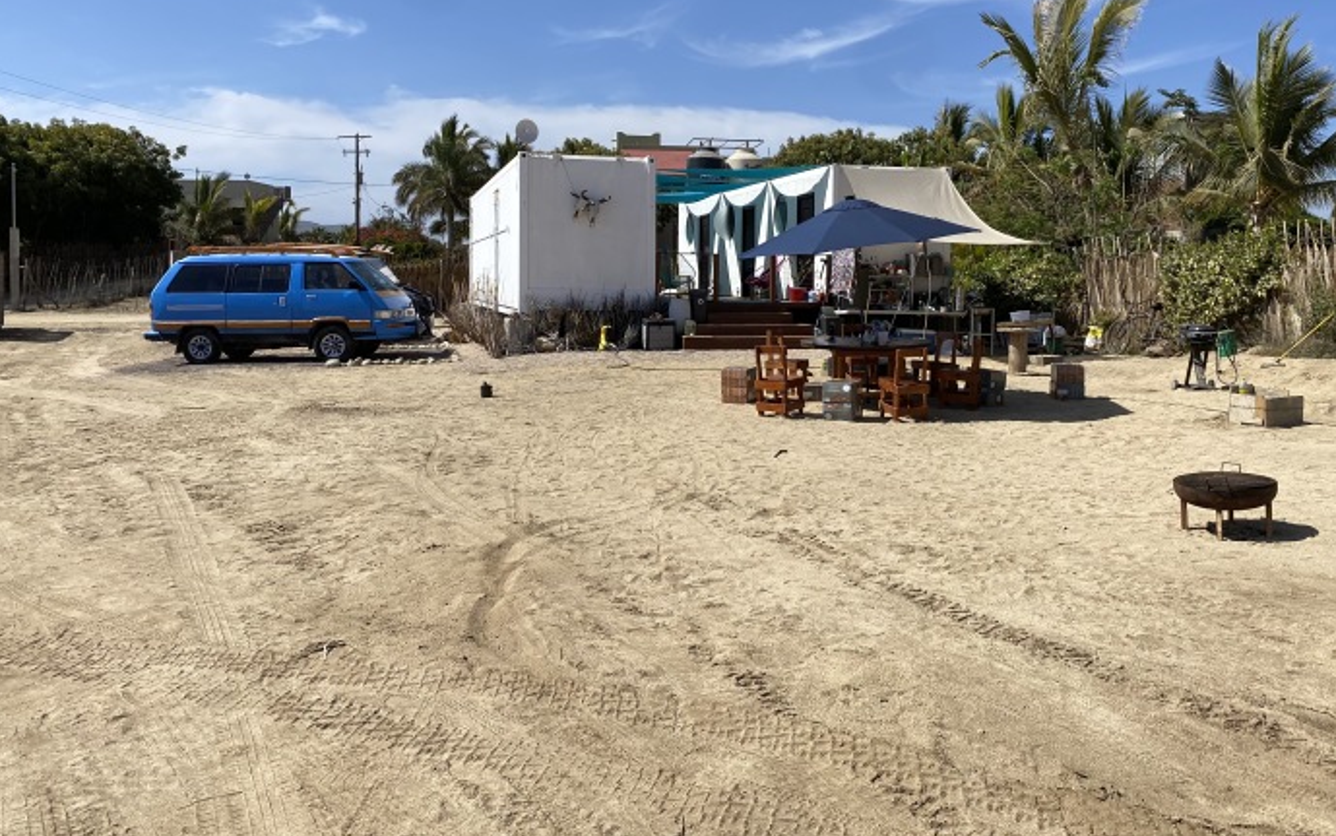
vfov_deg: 39.1
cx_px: 729
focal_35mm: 32
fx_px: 1165
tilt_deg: +0.4
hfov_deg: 59.5
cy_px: 297
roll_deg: -1.2
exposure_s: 1/4444
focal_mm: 4.25
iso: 32
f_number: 1.8
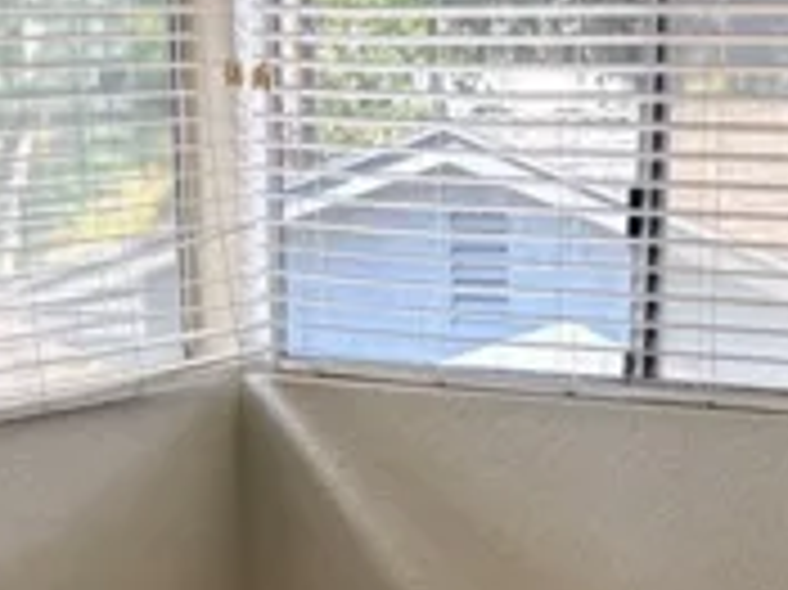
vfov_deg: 13.0
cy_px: 667
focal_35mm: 111
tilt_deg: -13.4
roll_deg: +0.2
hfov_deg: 17.7
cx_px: 435
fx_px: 2525
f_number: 1.6
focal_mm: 5.96
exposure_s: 1/136
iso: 64
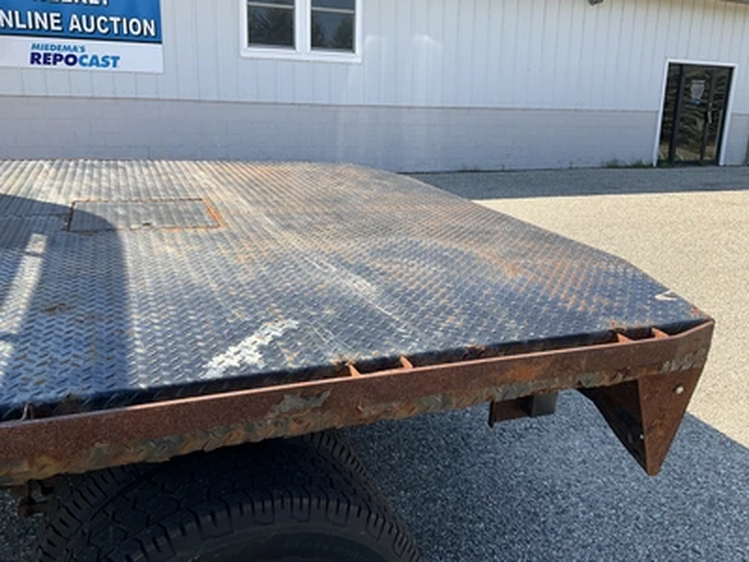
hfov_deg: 61.7
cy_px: 281
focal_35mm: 29
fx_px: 627
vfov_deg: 48.2
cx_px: 374
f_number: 1.8
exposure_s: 1/519
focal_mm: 3
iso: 25
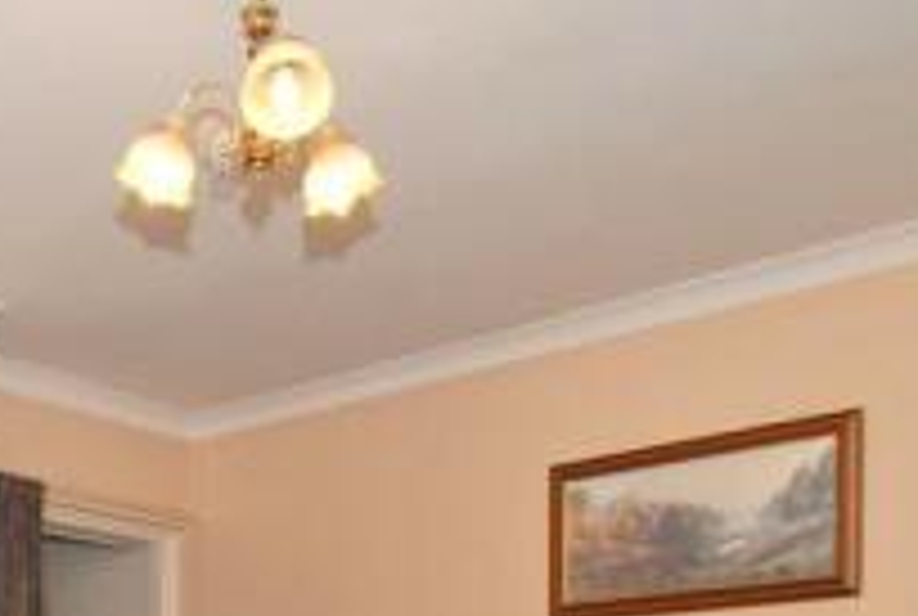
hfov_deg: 37.9
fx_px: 1227
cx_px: 70
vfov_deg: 23.6
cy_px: 875
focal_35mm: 48
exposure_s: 1/60
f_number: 5
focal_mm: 10
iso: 200
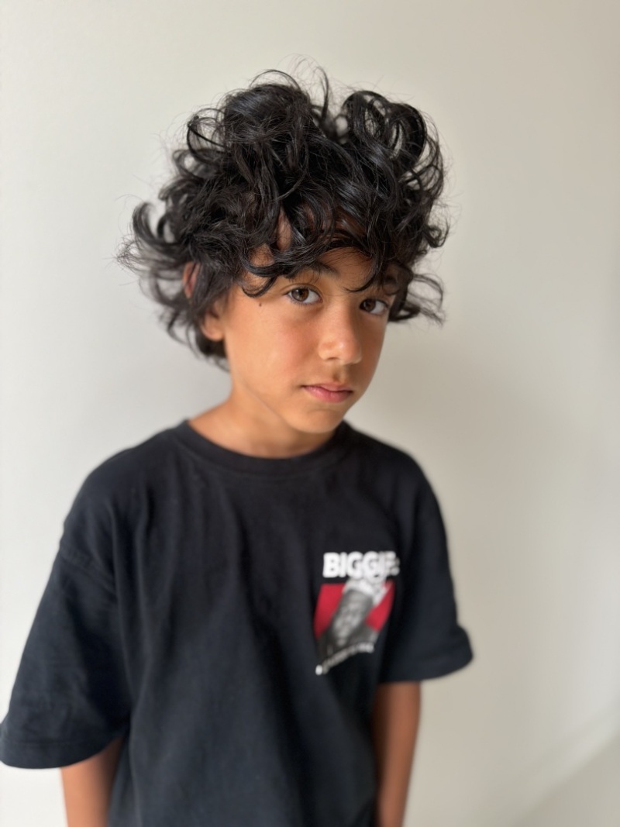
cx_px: 310
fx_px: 573
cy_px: 414
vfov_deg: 71.6
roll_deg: -2.3
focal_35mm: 24
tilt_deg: -14.1
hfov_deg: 56.8
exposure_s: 1/121
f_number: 1.78
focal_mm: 6.76
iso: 80
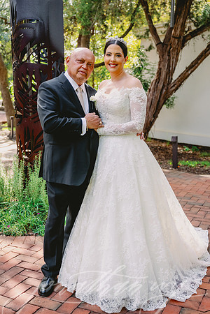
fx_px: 376
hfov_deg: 31.2
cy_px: 157
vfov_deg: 45.4
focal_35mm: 43
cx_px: 105
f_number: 3.5
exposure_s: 1/640
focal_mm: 43
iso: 400
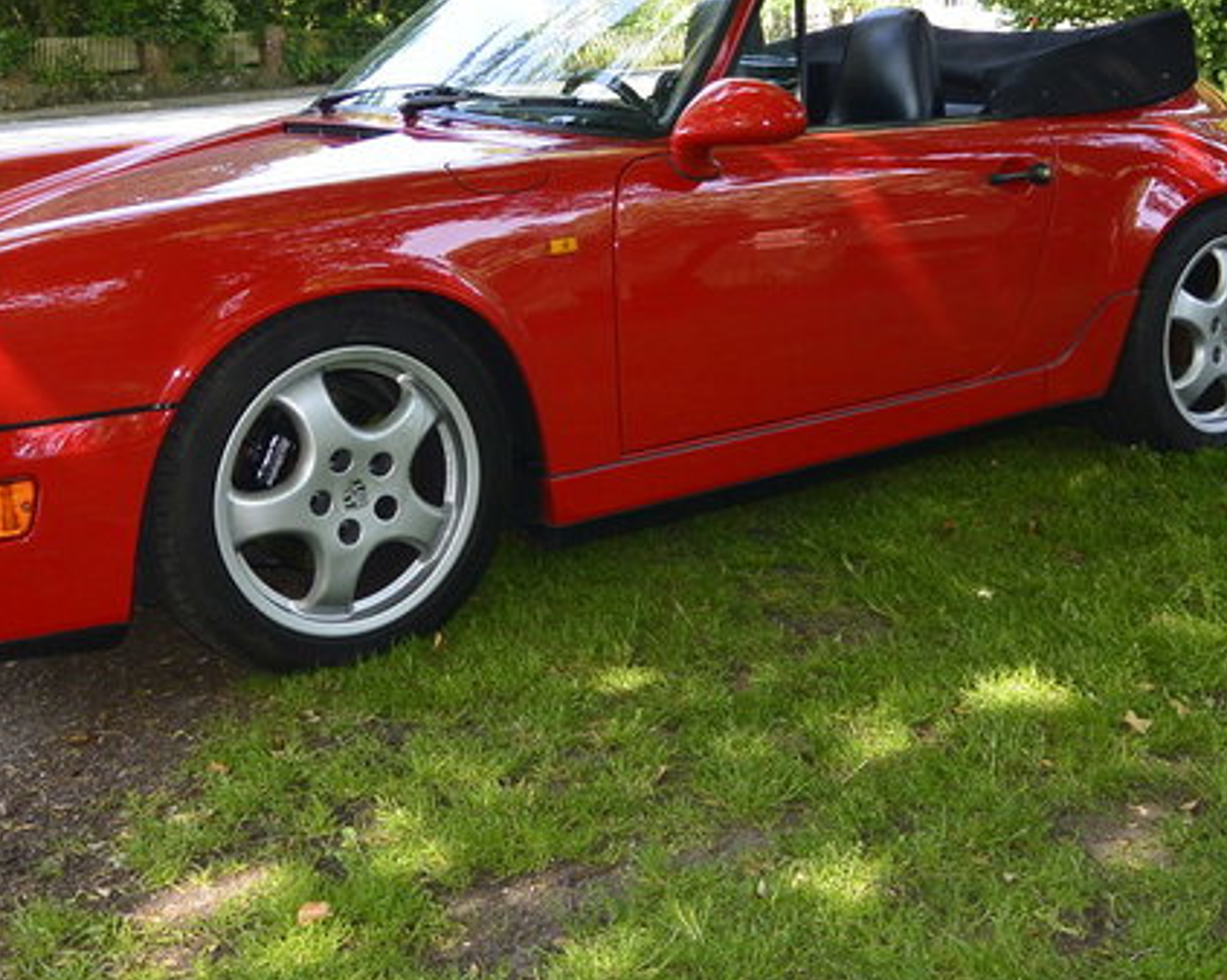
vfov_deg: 32.3
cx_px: 621
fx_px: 1670
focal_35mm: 46
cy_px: 296
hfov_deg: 40.3
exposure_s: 1/125
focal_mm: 10
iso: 160
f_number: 3.5
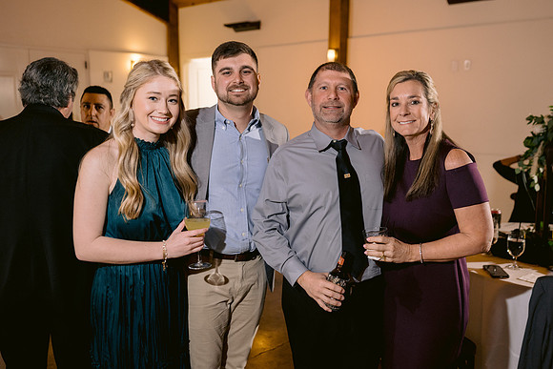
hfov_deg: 54.4
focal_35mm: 35
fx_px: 538
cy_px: 184
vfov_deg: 37.9
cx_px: 276
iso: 800
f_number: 2.8
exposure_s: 1/125
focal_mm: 35
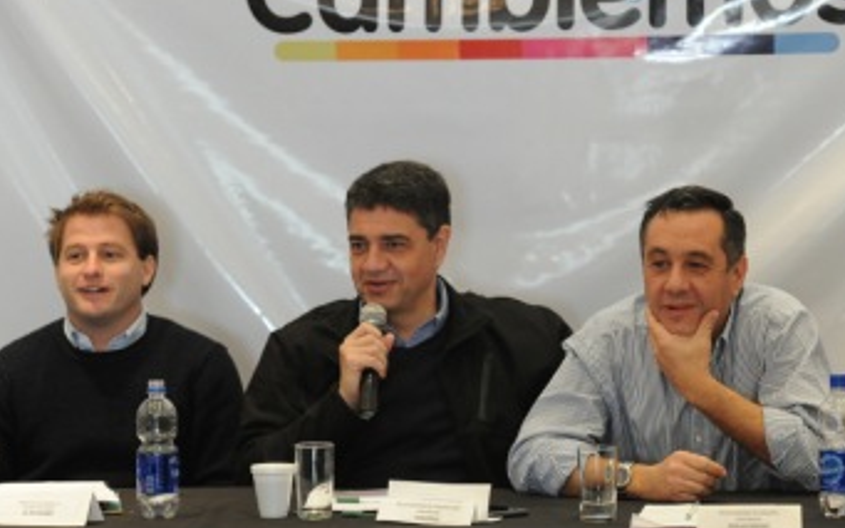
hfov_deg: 12.0
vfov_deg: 7.5
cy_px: 295
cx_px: 426
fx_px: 4006
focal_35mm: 174
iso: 5000
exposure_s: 1/125
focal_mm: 130
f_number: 4
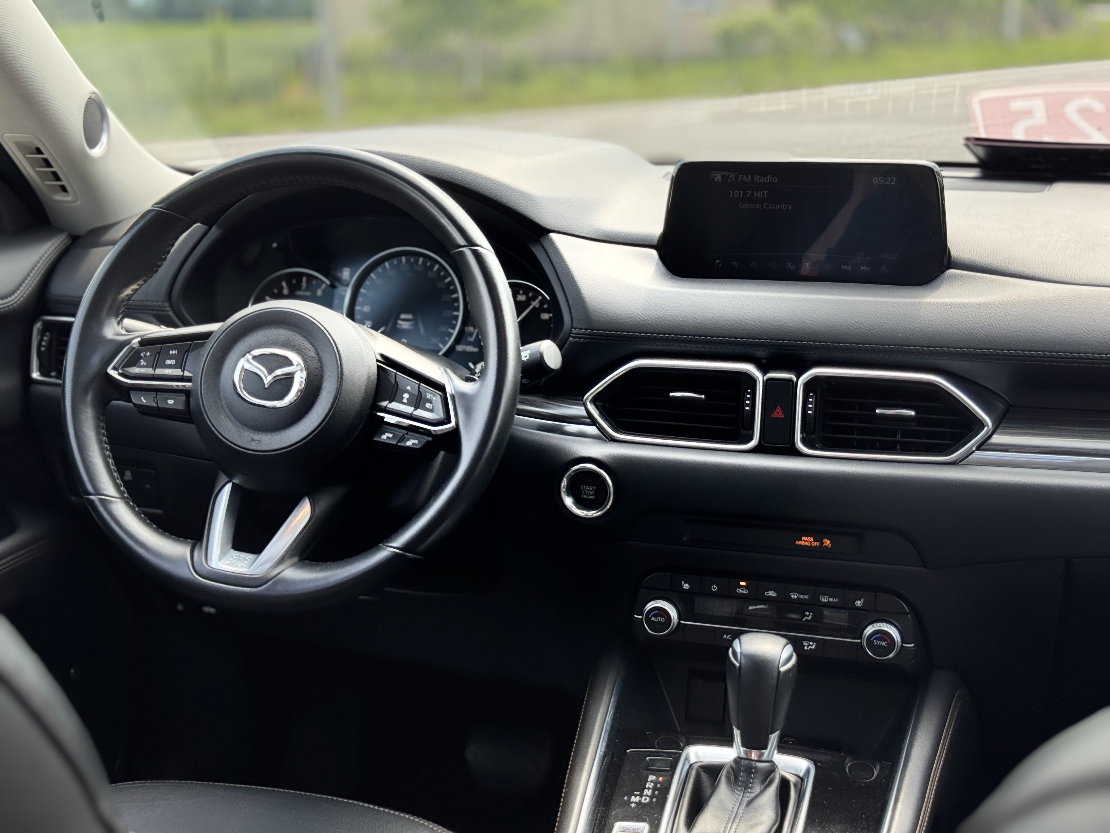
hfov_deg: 39.7
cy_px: 416
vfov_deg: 30.3
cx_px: 555
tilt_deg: -13.8
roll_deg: +0.7
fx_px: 1539
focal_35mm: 48
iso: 64
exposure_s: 1/430
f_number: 1.78
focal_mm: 6.76
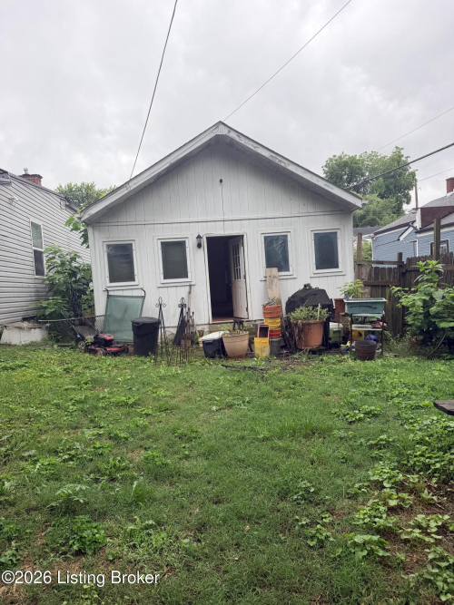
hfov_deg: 56.8
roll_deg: +3.8
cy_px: 302
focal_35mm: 24
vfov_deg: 71.6
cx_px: 227
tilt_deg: -0.3
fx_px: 420
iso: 80
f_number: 1.78
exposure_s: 1/607
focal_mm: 6.76
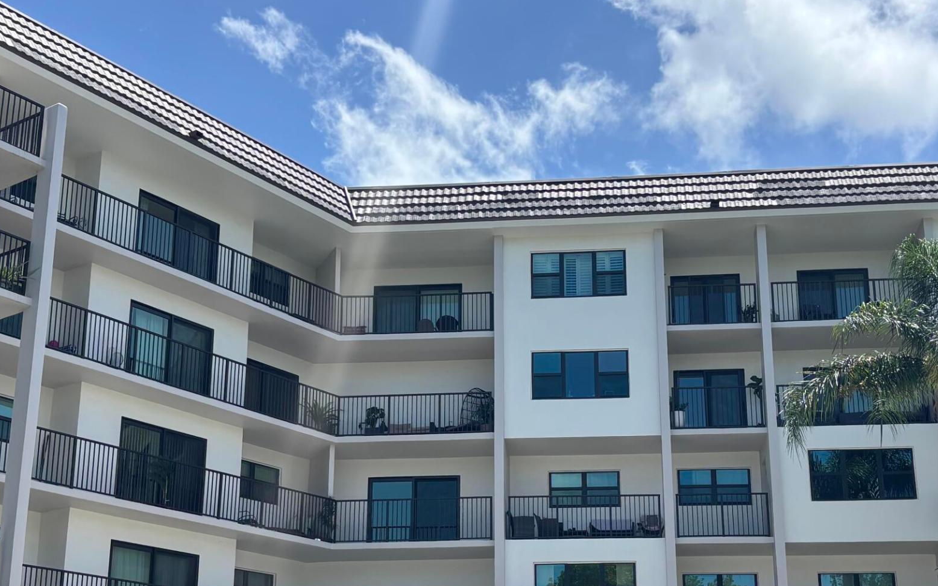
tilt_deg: +13.4
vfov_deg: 25.2
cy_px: 407
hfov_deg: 39.5
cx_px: 516
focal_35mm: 51
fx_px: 1304
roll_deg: +0.9
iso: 50
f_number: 1.6
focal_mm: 5.96
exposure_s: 1/3534
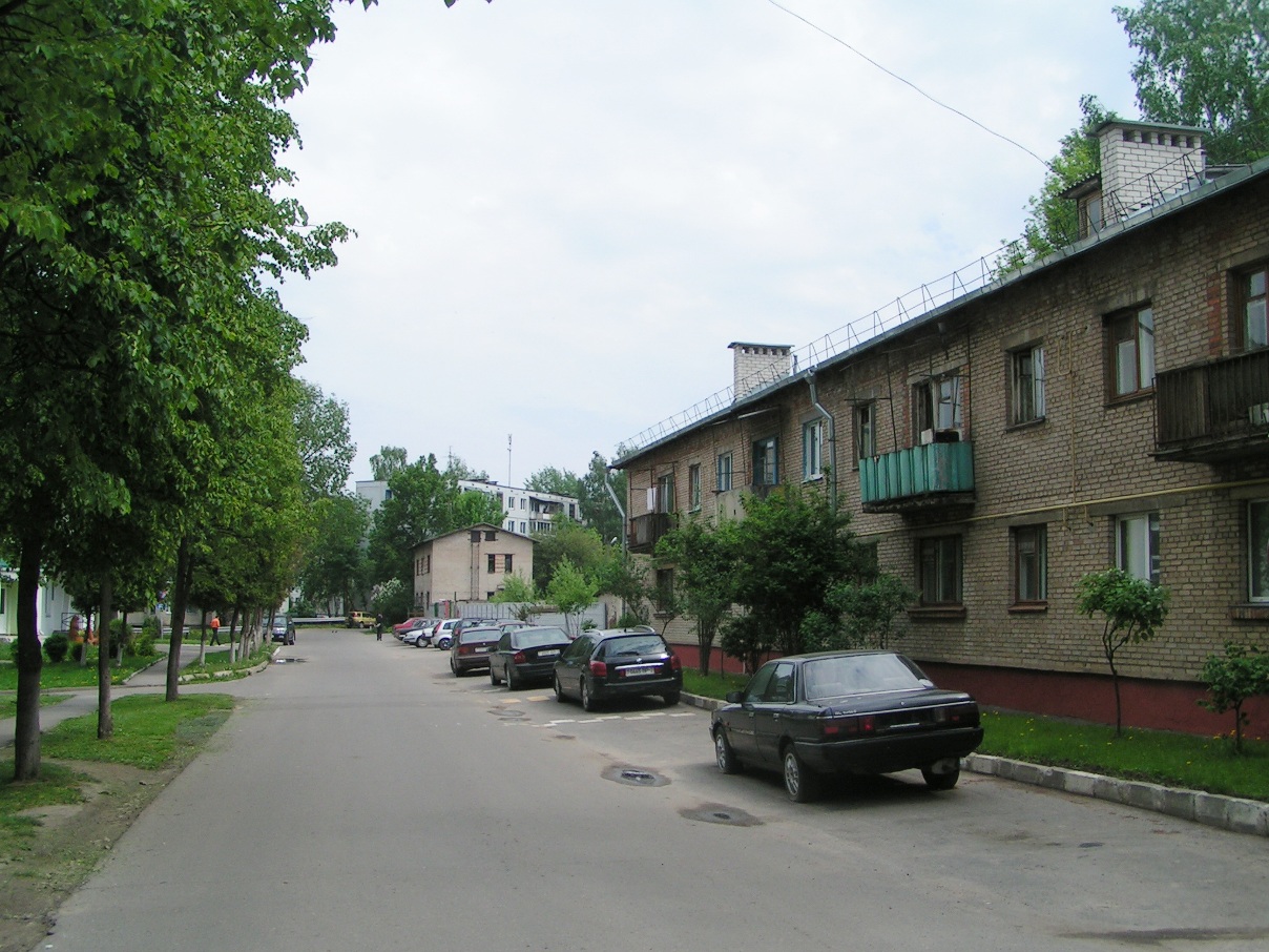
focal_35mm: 38
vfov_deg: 37.7
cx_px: 634
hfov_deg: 49.0
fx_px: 1393
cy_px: 476
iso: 50
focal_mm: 5.8
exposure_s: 1/500
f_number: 5.6
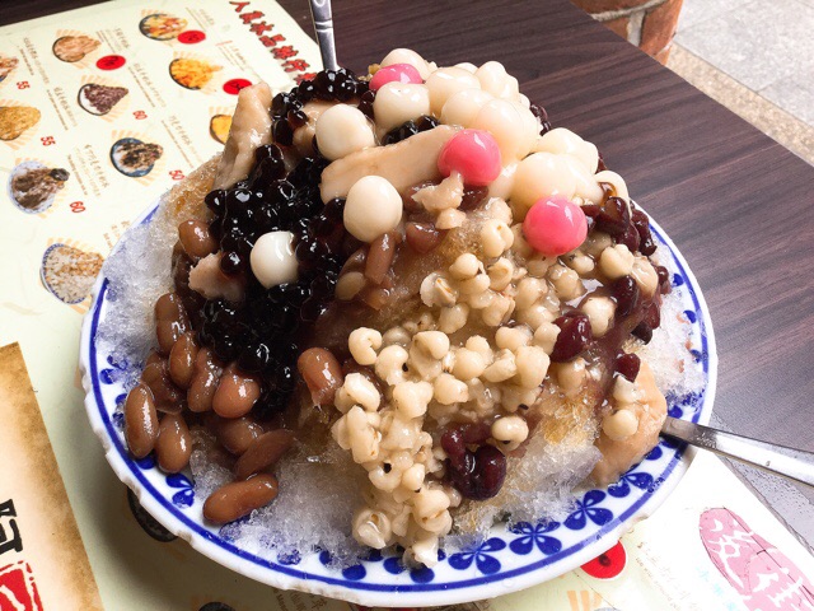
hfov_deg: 58.4
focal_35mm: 31
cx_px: 407
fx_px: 729
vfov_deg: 45.4
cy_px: 306
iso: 32
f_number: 2.4
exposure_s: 1/120
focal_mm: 3.3
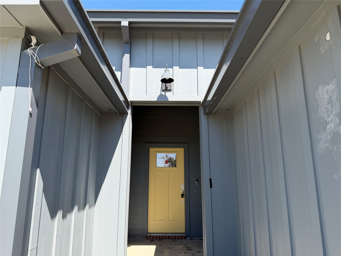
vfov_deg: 56.8
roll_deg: -0.1
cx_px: 170
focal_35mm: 24
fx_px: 236
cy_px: 128
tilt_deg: +12.1
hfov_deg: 71.6
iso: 80
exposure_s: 1/1653
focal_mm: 6.76
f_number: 1.78
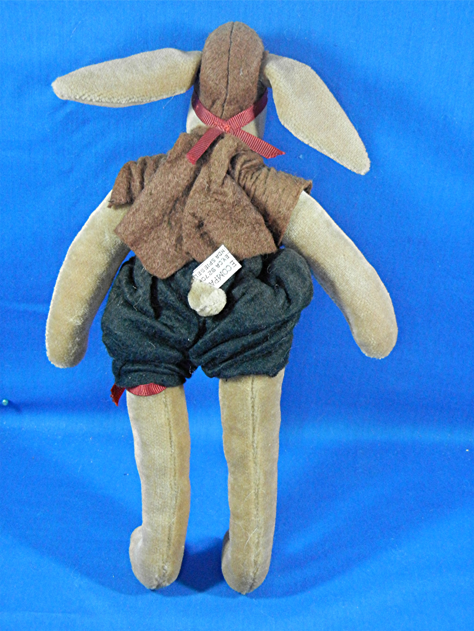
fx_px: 1077
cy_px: 316
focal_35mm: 59
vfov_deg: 32.7
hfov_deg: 24.8
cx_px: 237
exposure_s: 1/30
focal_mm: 10.6
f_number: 4
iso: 800
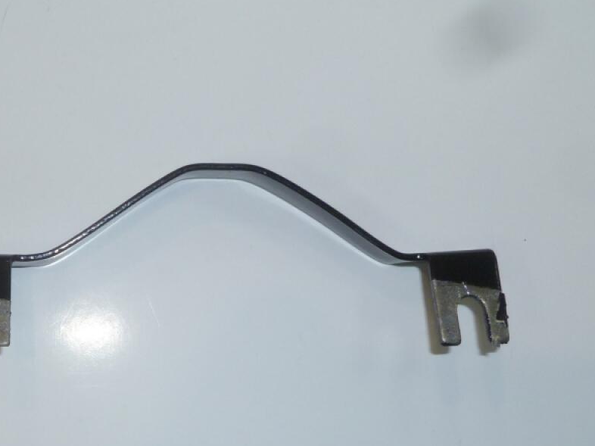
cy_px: 329
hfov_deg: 31.2
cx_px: -5
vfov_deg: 25.4
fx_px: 979
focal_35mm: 57
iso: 100
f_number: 3.3
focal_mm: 5
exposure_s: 1/30
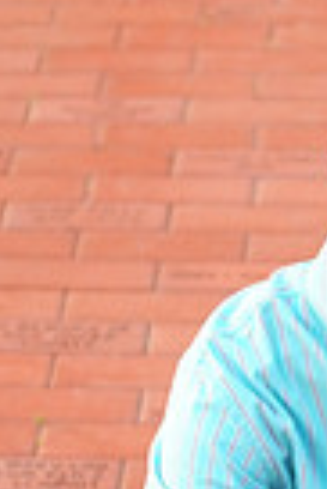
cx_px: 447
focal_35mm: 348
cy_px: 565
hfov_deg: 3.9
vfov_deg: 5.9
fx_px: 4729
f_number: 2.8
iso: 400
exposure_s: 1/160
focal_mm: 70
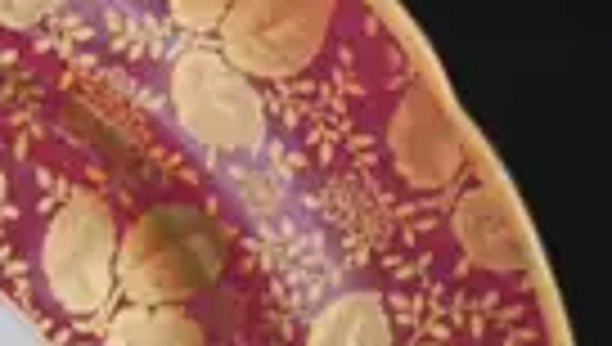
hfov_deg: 7.6
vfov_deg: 4.3
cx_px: -936
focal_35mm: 262
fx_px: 4258
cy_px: -1148
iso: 1600
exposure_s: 1/60
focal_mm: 16
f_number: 3.6
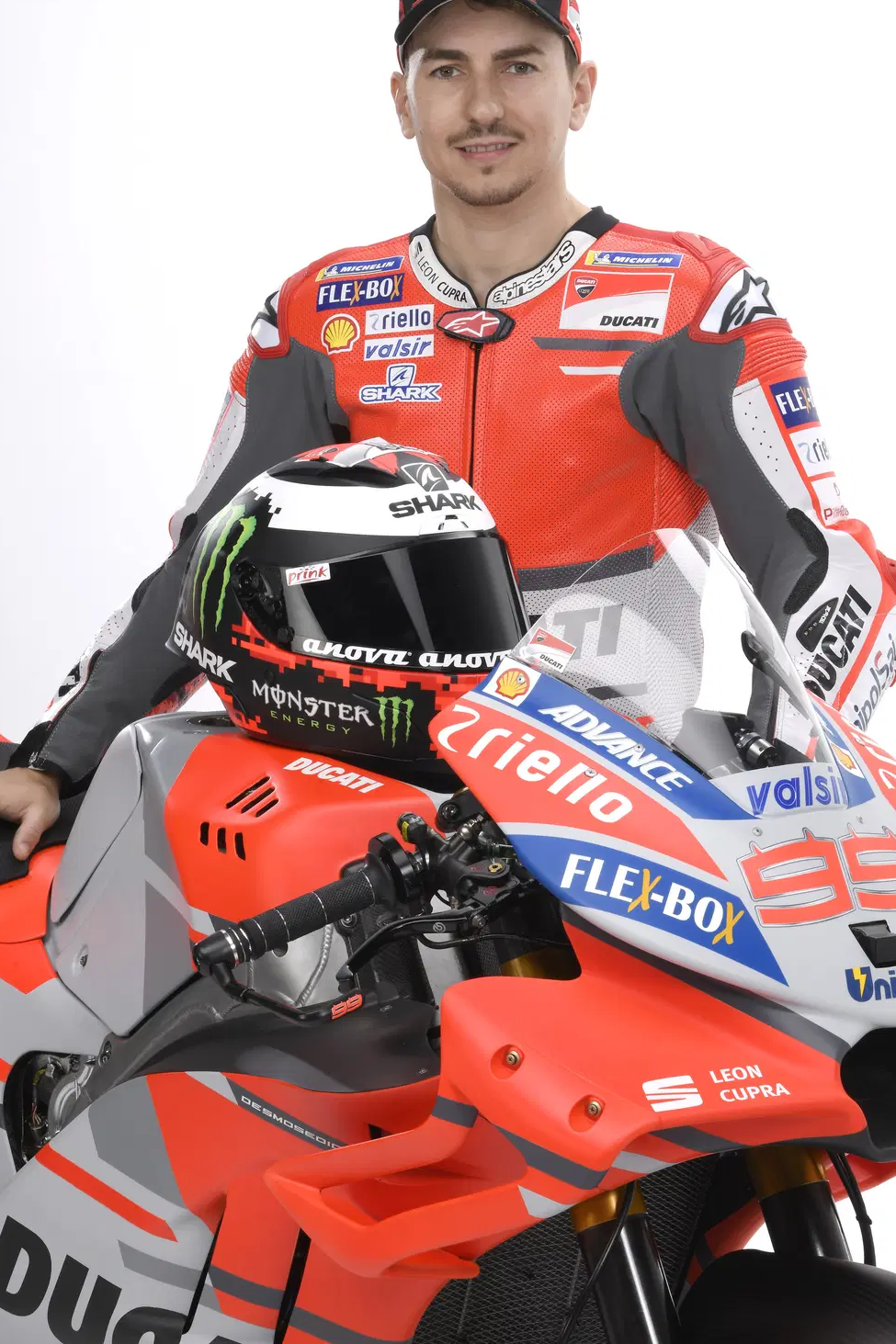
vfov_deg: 12.8
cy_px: 609
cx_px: 510
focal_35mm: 160
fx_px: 5974
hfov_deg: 8.6
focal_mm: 130
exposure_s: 1/125
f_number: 22
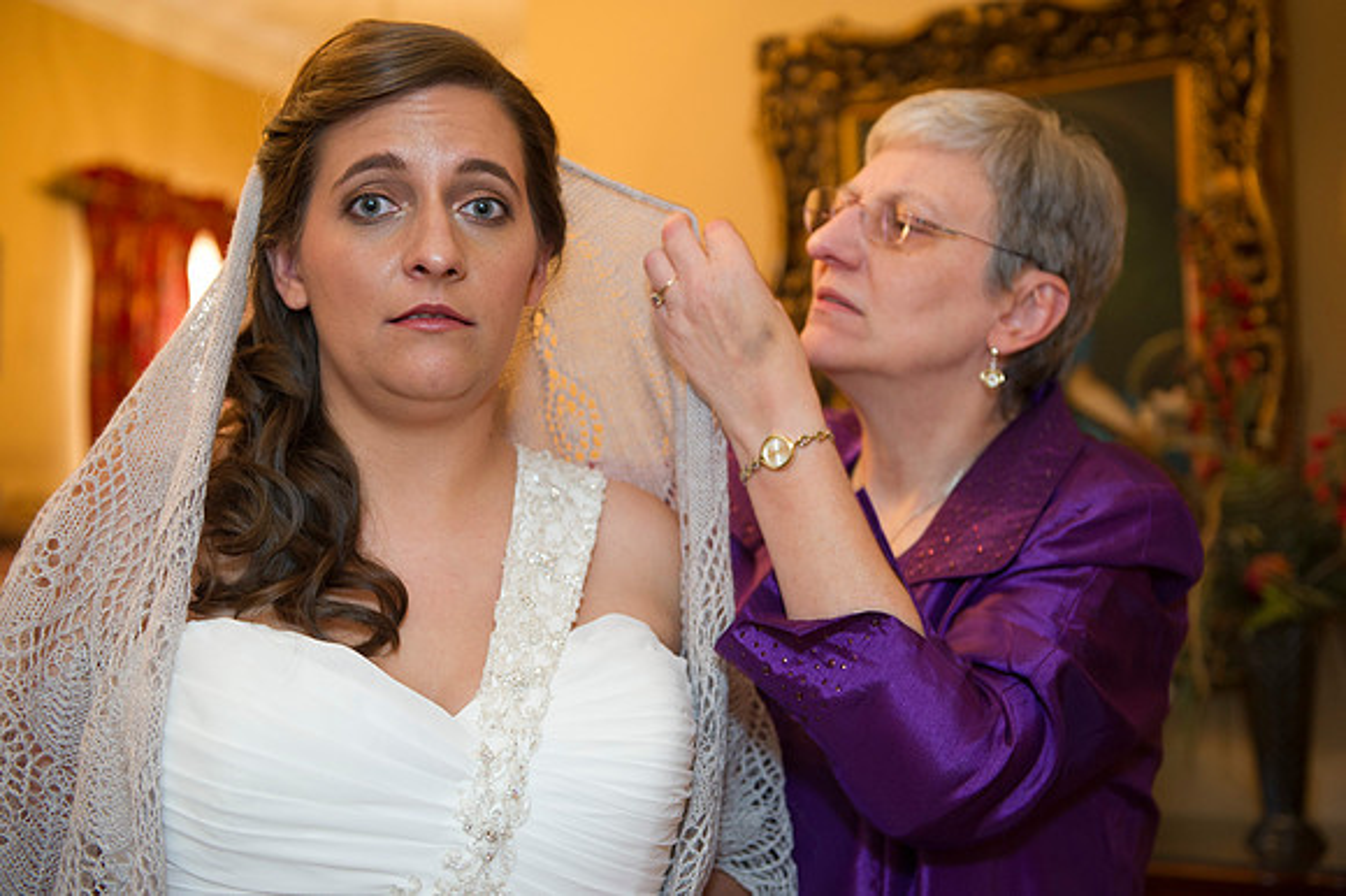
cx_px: 673
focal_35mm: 48
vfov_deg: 28.0
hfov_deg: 41.1
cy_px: 448
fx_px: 1794
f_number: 3.2
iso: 800
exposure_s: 1/50
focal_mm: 48
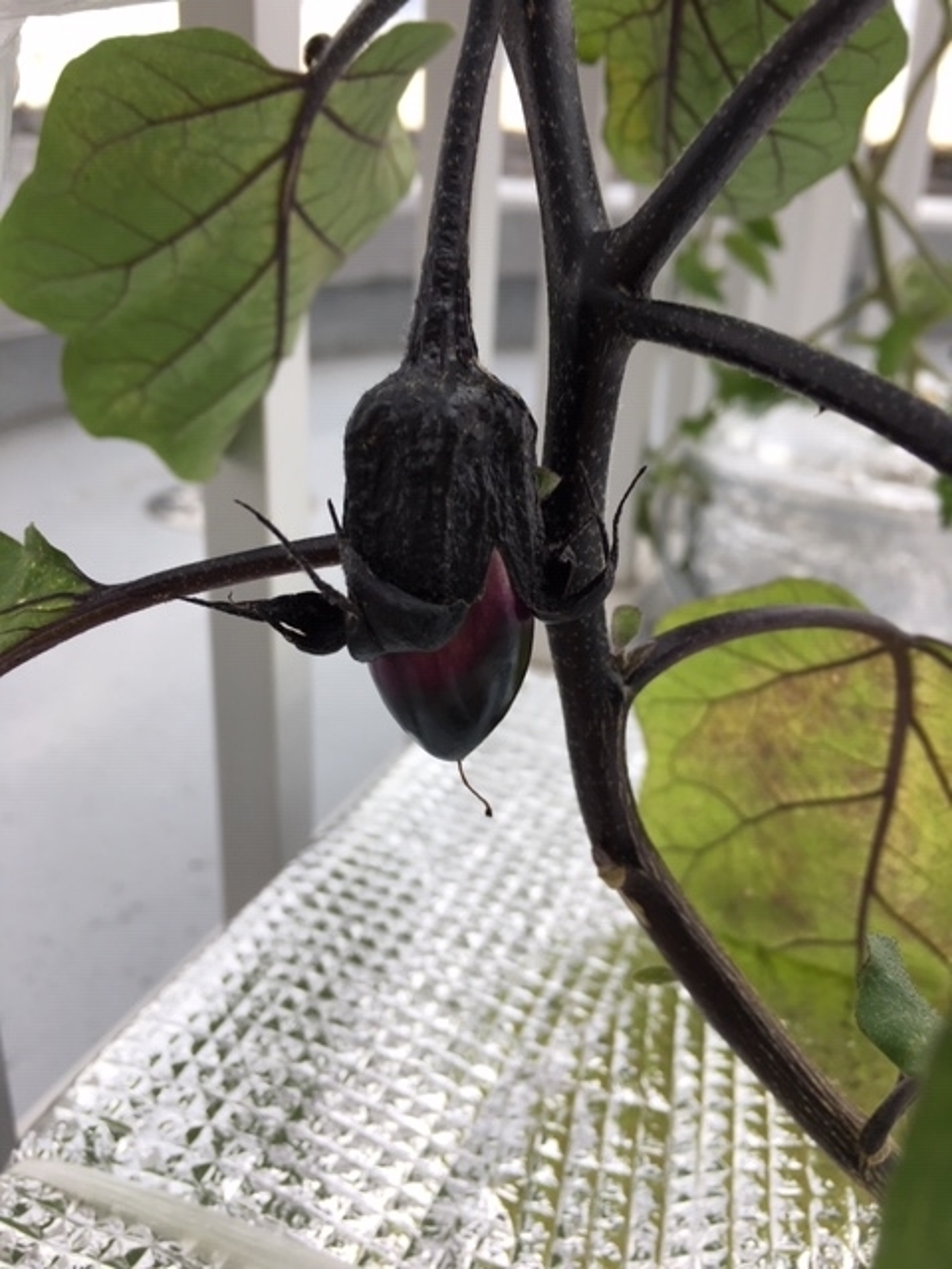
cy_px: 634
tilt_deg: -24.7
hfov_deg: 48.2
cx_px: 476
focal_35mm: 29
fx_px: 1063
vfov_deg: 61.7
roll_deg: -2.1
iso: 25
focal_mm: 4.15
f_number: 2.2
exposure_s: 1/193
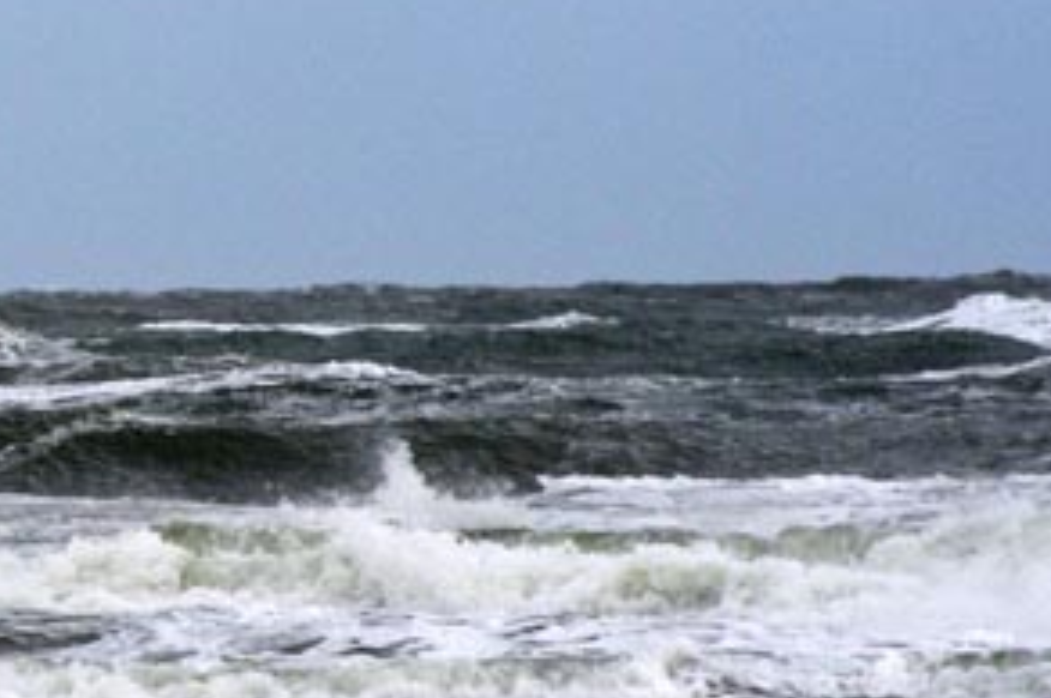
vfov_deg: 1.9
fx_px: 20938
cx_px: -166
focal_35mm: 718
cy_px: 387
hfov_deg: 2.9
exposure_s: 1/250
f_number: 11
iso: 400
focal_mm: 200
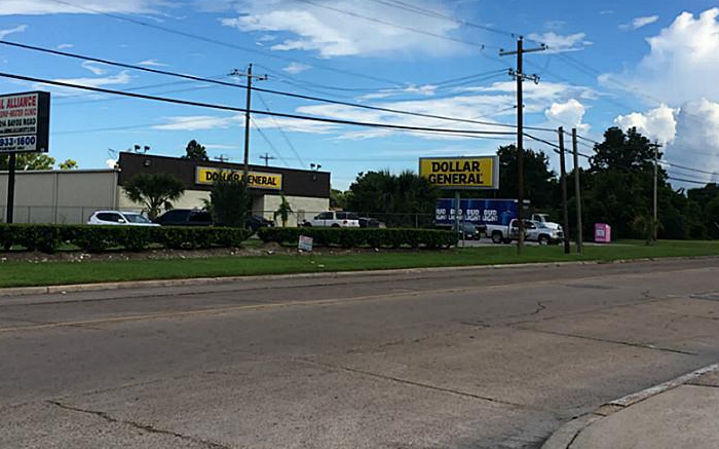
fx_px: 881
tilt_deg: +1.5
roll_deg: +0.0
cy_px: 174
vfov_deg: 28.5
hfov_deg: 44.4
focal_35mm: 45
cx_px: 371
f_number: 2.2
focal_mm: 4.15
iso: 25
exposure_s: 1/1425
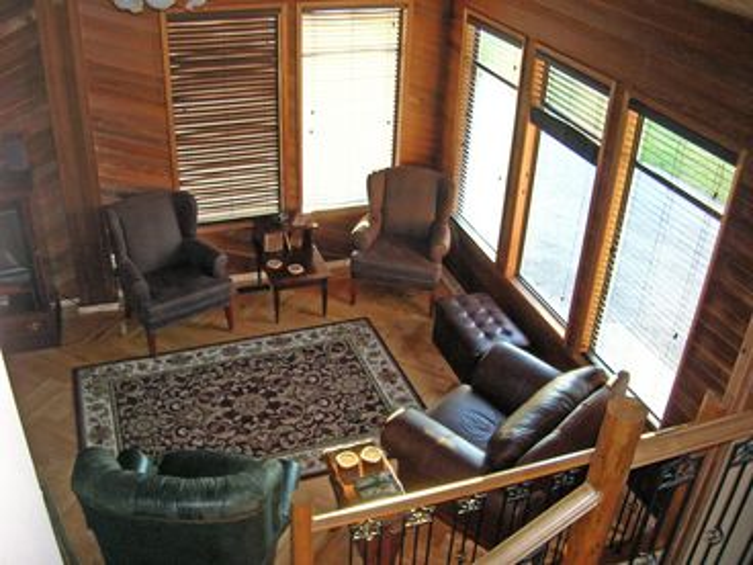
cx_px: 376
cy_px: 282
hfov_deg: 54.0
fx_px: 740
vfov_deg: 41.8
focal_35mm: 34
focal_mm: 5.7
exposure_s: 1/28.7
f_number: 2.9
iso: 114
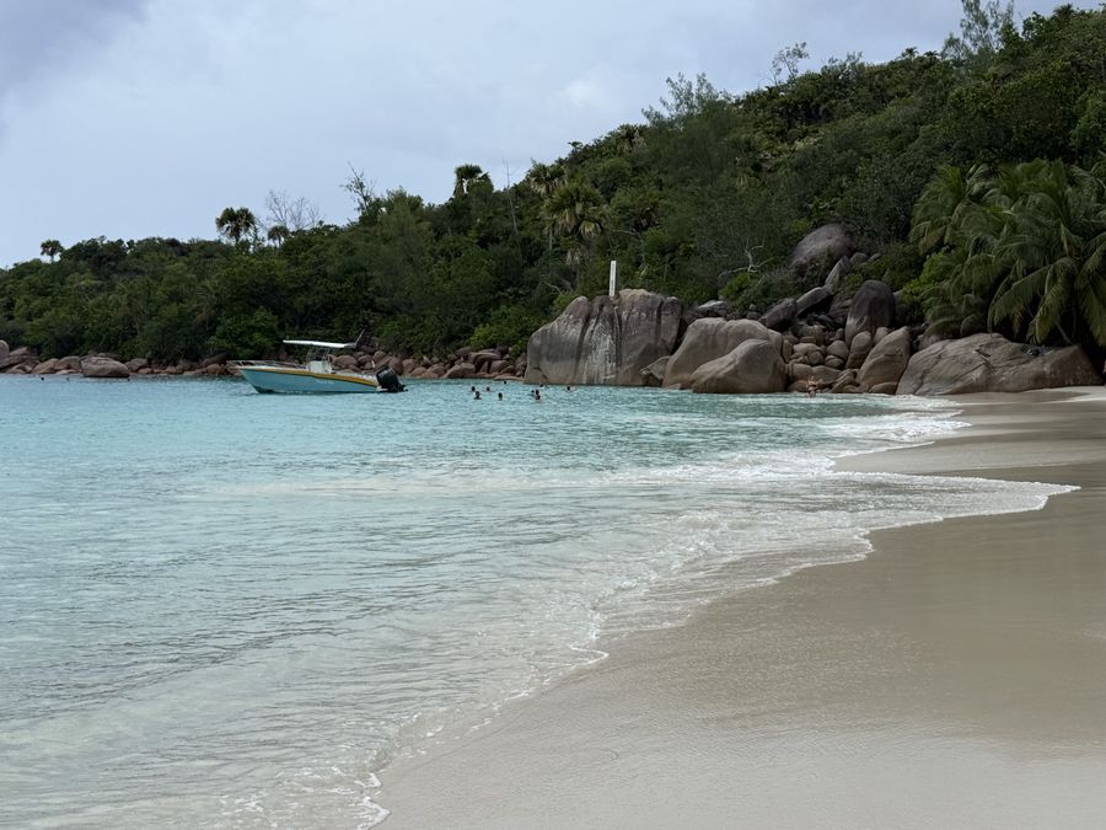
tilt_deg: -1.5
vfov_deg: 30.3
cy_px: 415
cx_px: 553
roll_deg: -1.2
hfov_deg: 39.7
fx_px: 1534
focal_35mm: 48
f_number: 1.78
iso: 80
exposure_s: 1/4098
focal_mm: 6.76
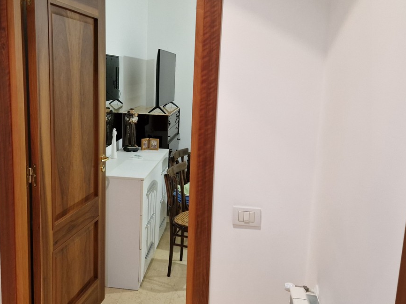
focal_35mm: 34
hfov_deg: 53.7
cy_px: 141
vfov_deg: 41.7
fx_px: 399
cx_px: 168
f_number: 1.8
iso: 400
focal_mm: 5.4
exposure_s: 1/100
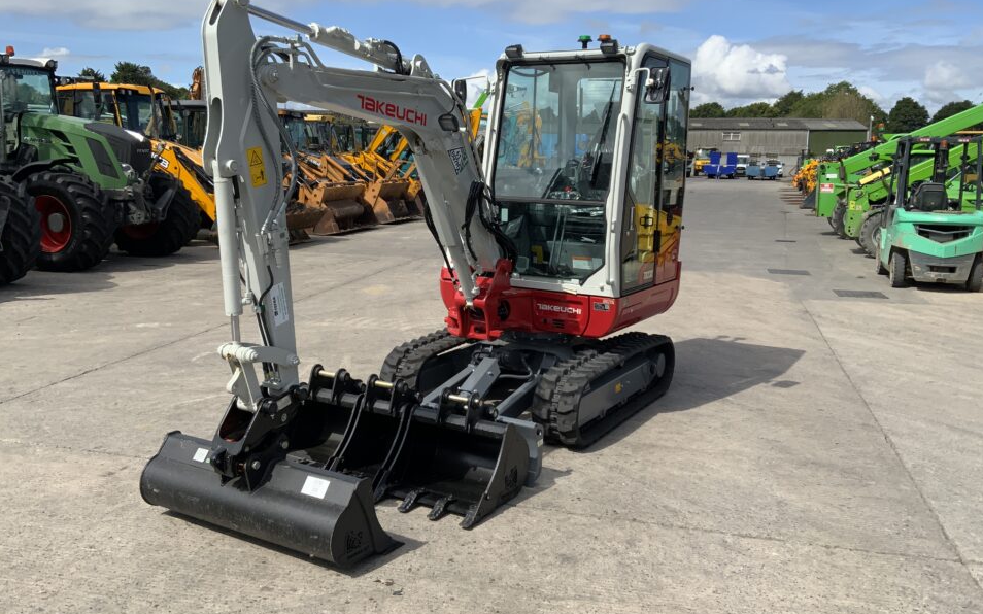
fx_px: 884
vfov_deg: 38.3
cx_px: 476
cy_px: 282
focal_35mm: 33
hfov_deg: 58.1
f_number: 1.8
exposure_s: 1/2141
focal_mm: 3
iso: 16
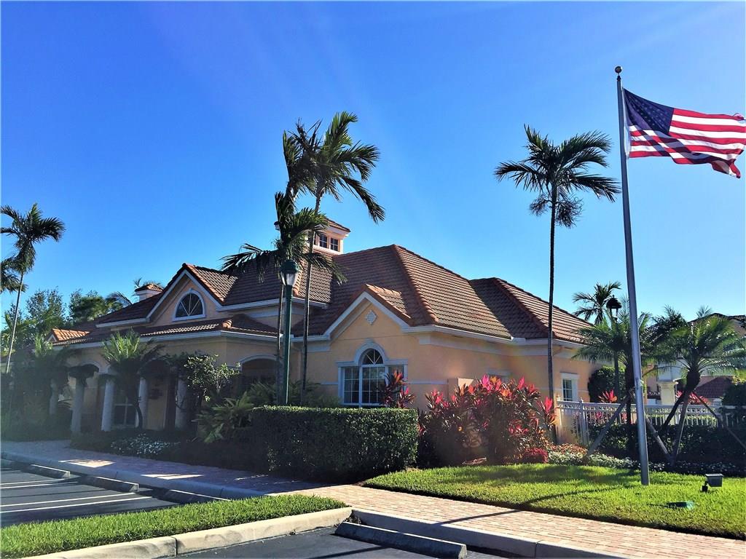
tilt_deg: +10.8
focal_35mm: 29
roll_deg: -1.6
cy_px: 280
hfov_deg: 61.7
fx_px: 625
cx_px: 373
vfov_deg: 48.2
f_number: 2.2
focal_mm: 4.15
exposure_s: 1/2198
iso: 32
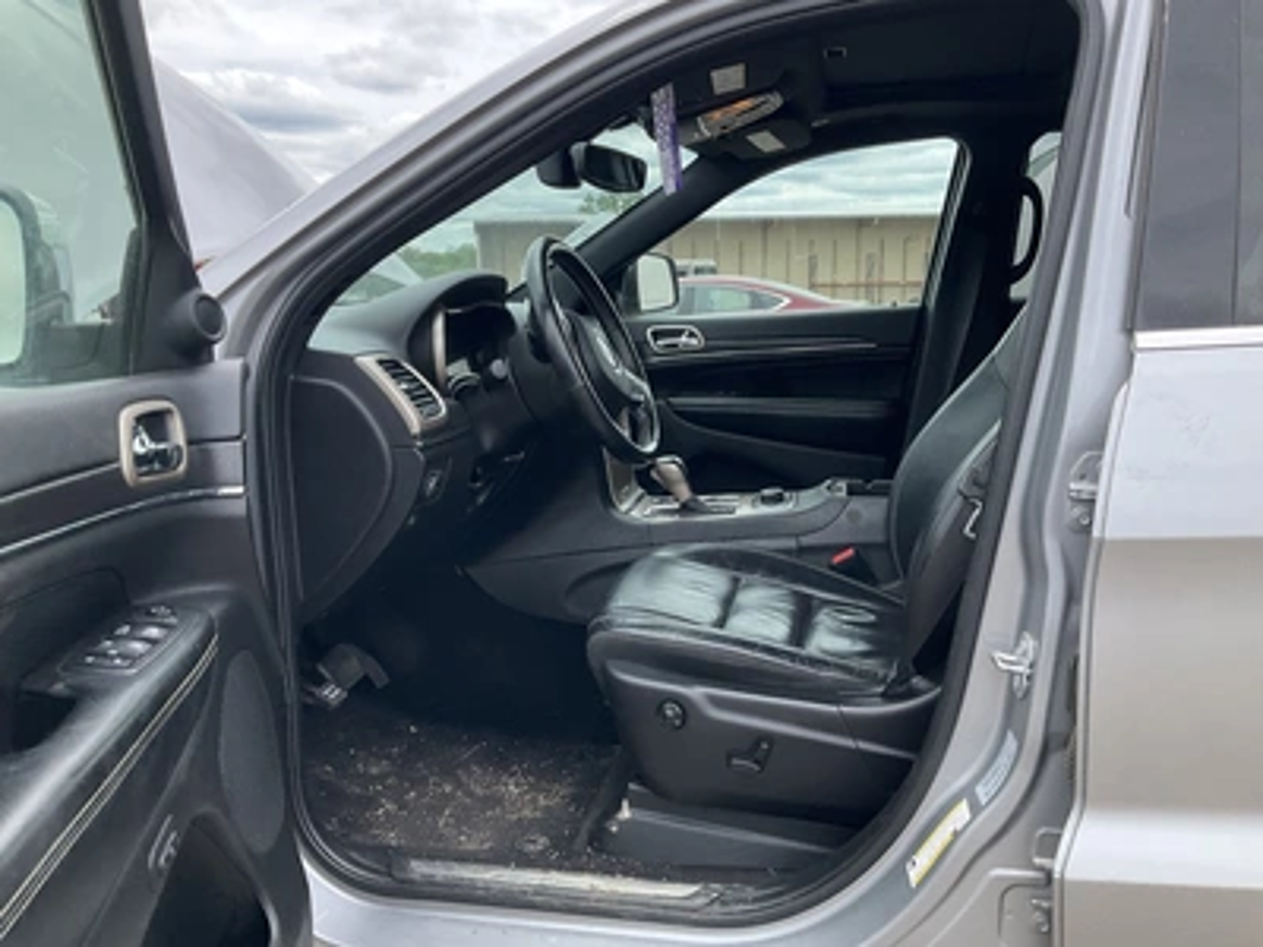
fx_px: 1058
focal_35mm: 29
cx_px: 632
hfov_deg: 61.7
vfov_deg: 48.2
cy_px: 474
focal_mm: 3
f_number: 1.8
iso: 25
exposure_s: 1/439
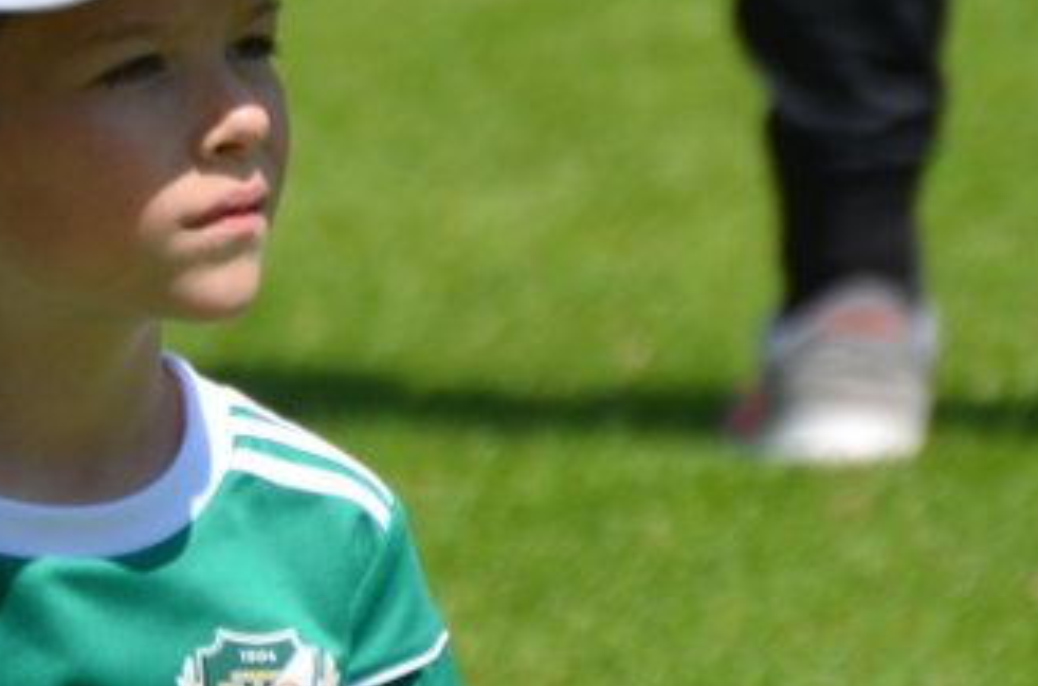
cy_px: 1097
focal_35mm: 1653
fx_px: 47524
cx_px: -816
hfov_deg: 1.3
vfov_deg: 0.8
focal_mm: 300
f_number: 6.3
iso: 200
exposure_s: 1/640
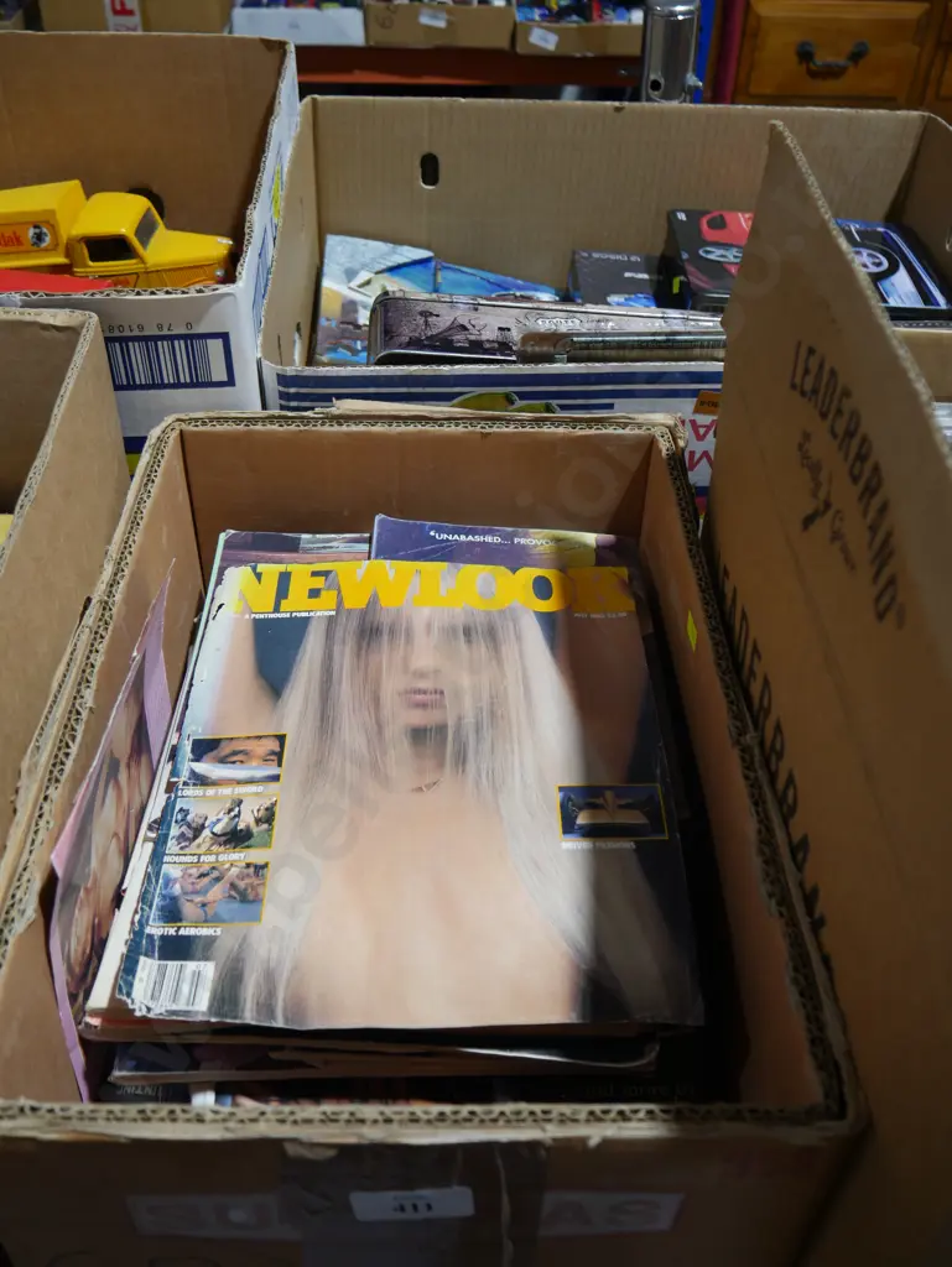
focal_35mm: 34
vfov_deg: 53.9
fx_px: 1246
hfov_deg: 41.8
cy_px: 634
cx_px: 476
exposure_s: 1/60
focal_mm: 17
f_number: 4
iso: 250
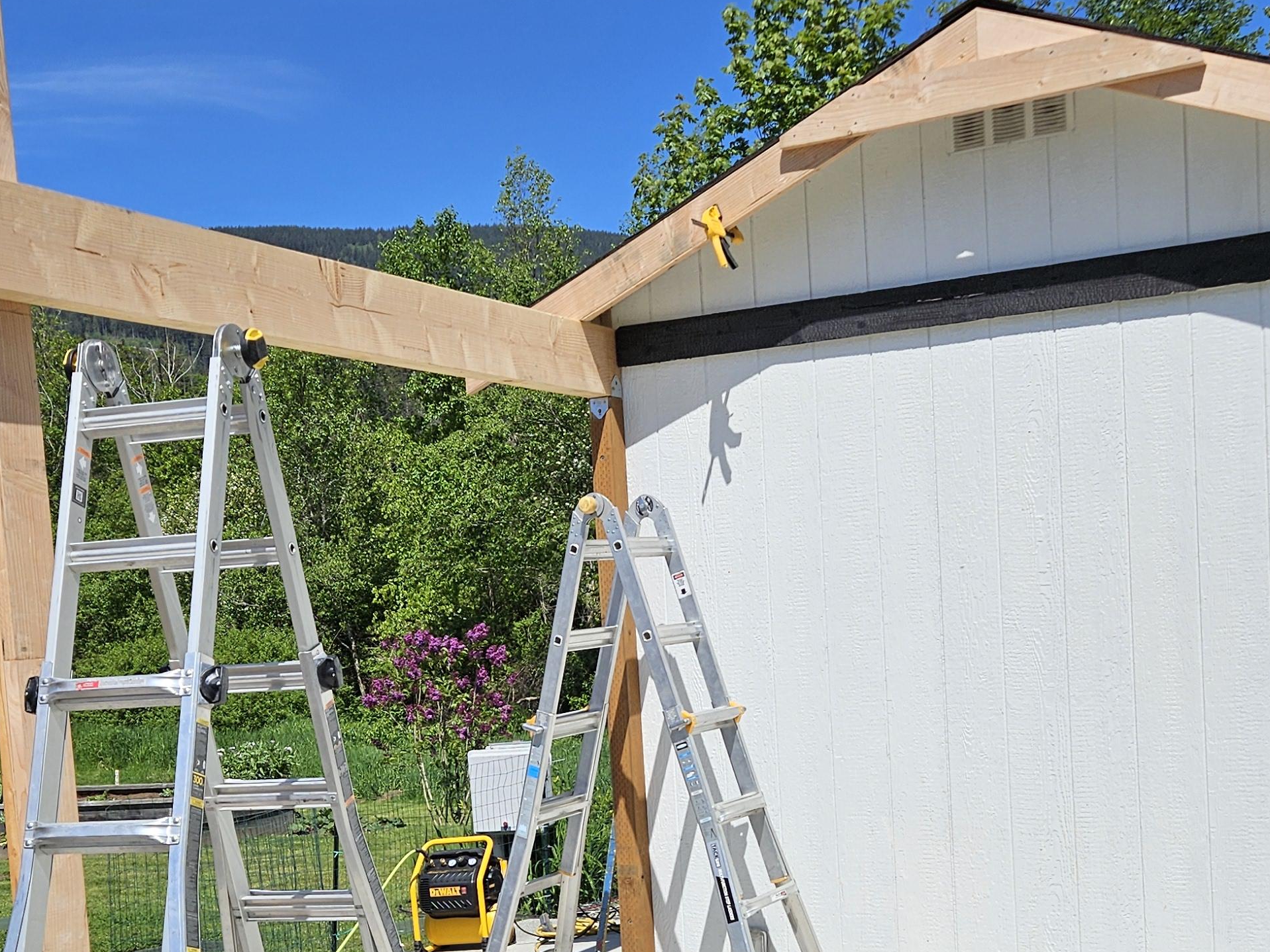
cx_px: 664
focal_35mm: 48
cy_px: 709
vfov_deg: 29.8
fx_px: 1761
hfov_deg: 39.6
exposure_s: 1/4807
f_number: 1.8
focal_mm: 5.4
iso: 25
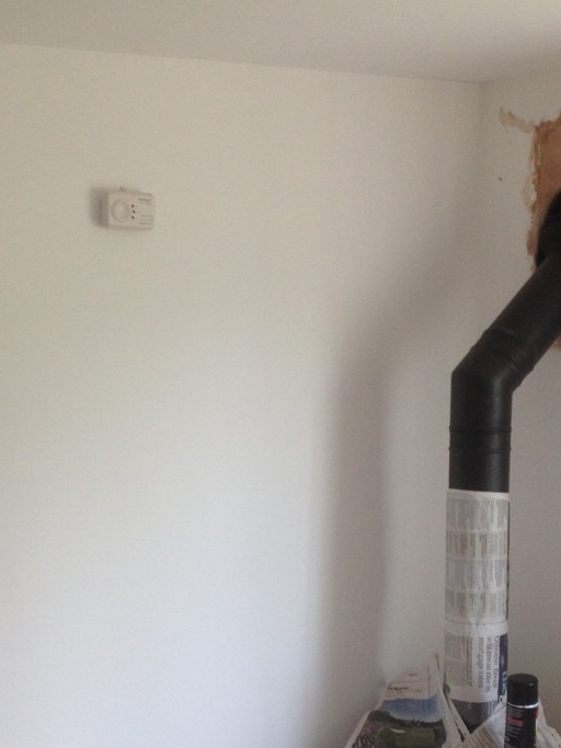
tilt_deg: -12.9
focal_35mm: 58
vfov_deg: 32.6
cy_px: 561
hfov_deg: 25.2
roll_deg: +2.9
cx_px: 252
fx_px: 1254
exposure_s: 1/60
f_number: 2.4
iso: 64
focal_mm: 4.12
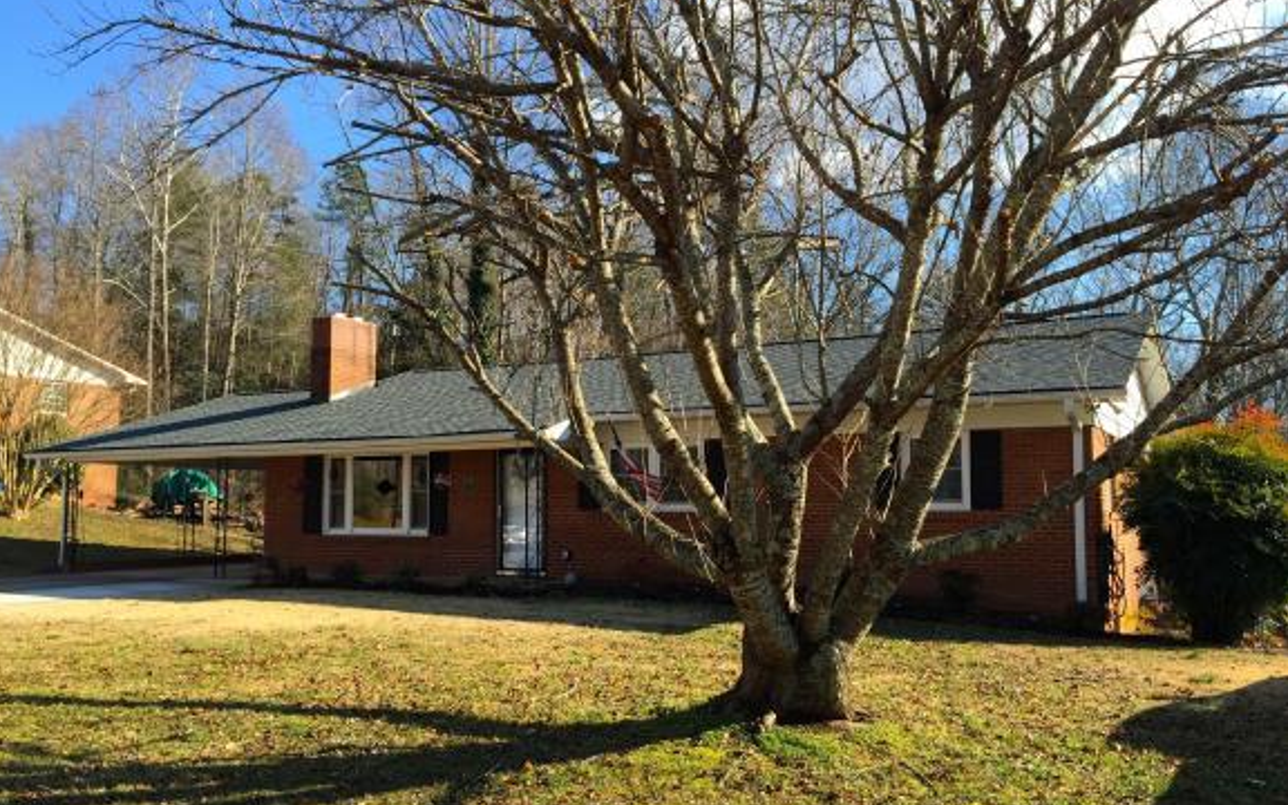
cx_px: 644
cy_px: 456
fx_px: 1088
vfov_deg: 40.5
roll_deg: -0.5
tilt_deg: +4.8
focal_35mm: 31
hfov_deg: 61.2
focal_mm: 4.15
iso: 32
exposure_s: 1/775
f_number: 2.2
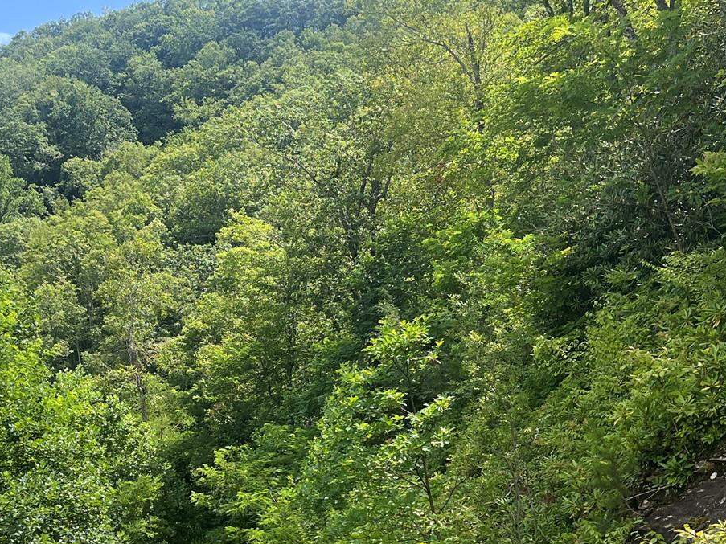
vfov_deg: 24.4
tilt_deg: -3.4
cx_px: 176
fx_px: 1237
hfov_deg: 32.1
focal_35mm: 59
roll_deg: +1.1
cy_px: 437
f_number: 1.5
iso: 50
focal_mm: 5.7
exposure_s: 1/1449
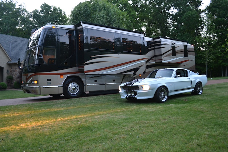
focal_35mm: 30
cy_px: 76
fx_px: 190
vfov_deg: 43.6
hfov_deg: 61.9
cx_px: 114
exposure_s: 1/15
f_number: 3.8
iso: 500
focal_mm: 20
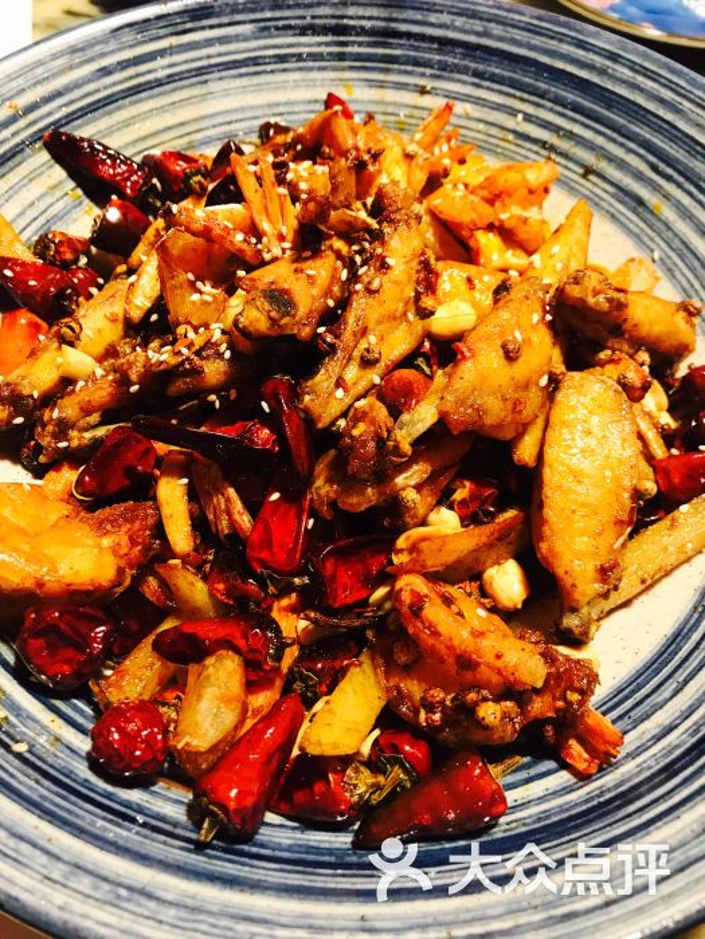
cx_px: 352
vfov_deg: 63.4
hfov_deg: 49.7
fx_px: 760
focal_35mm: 28
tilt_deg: -59.5
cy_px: 470
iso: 64
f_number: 1.8
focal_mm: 3.99
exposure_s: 1/17
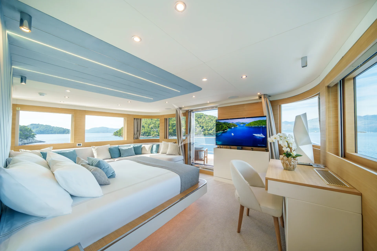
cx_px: 188
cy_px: 126
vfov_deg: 90.0
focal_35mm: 12
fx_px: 126
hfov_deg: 112.6
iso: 500
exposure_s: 1/100
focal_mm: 12
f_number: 8
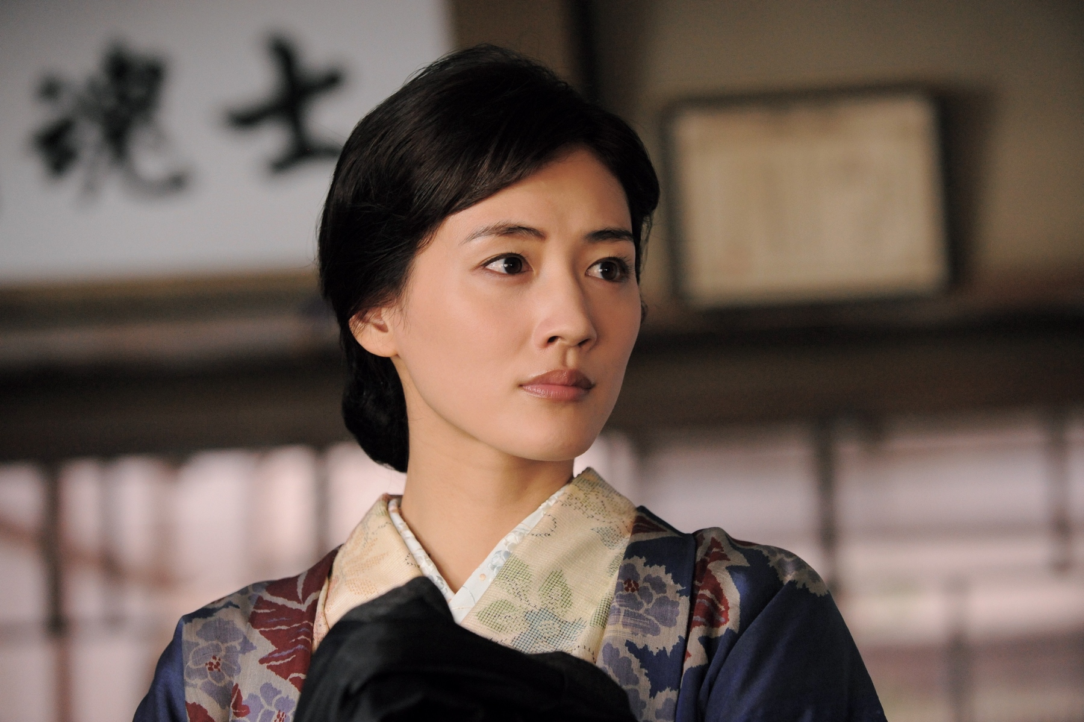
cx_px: 542
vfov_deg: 10.5
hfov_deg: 15.8
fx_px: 3912
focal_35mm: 130
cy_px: 361
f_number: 4.5
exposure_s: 1/60
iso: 3200
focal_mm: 130
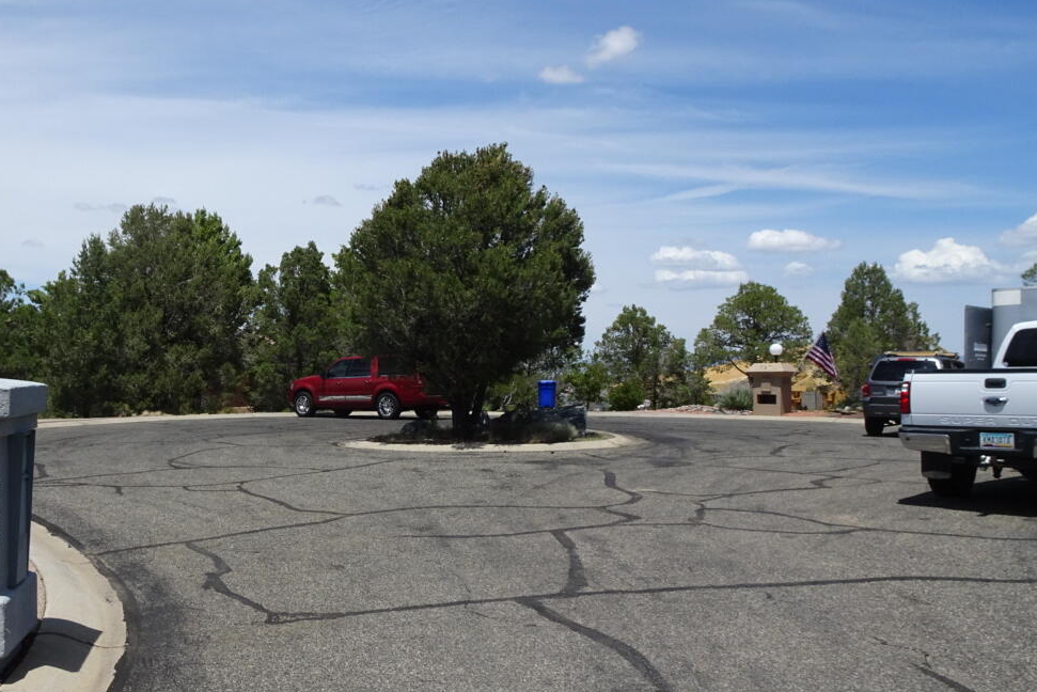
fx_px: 1066
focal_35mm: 37
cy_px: 383
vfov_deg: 35.9
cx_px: 328
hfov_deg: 50.7
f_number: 3.5
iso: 80
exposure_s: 1/1250
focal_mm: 4.1
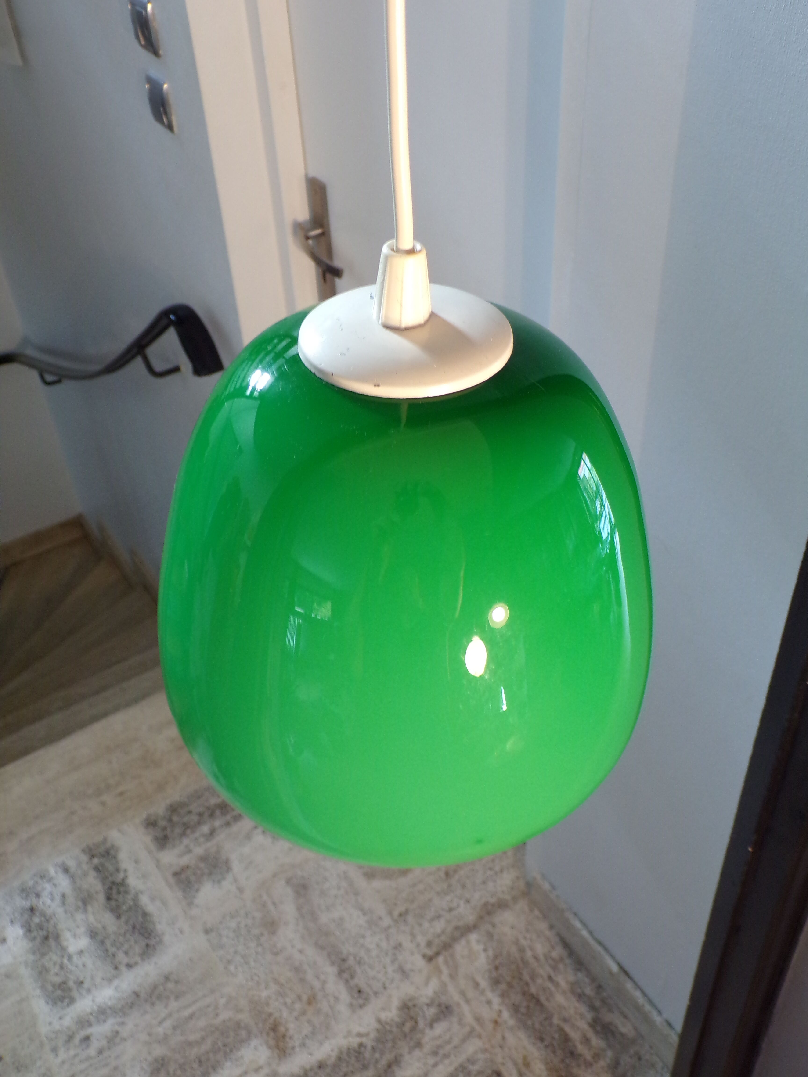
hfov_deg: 44.2
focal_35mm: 32
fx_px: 996
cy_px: 538
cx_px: 404
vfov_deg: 56.8
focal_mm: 5.8
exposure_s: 1/17
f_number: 3.2
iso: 214
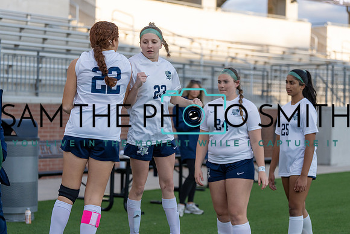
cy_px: 117
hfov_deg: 22.6
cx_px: 175
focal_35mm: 90
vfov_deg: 15.2
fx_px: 875
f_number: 2.8
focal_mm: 90
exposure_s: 1/6400
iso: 1000
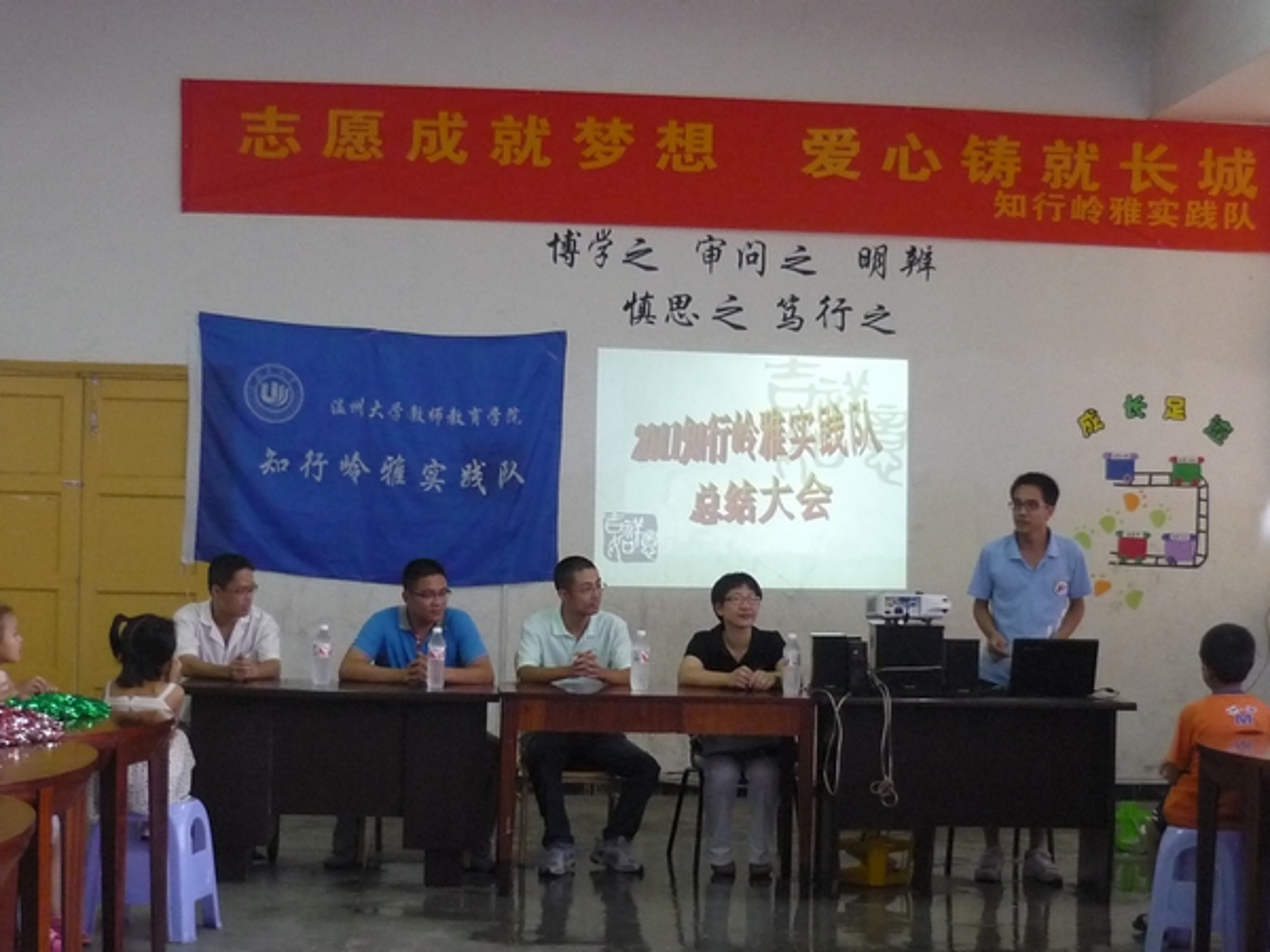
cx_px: 635
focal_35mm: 61
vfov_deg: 24.0
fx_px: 2238
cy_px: 476
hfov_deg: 31.7
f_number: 2.9
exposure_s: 1/20
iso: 400
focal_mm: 6.3
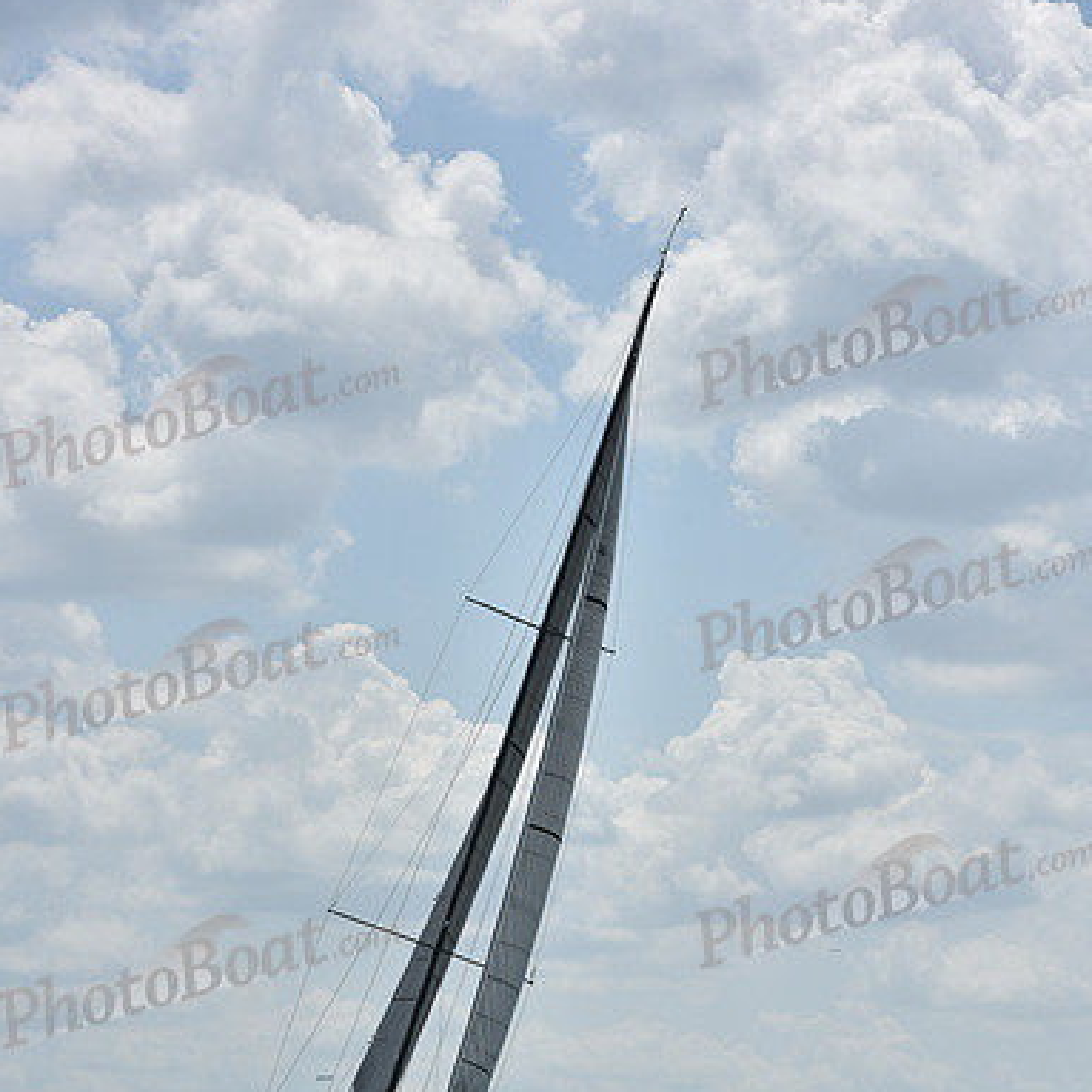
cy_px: 787
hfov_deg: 12.9
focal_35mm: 135
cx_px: 549
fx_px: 4818
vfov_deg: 12.9
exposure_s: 1/1250
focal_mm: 105
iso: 250
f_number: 10
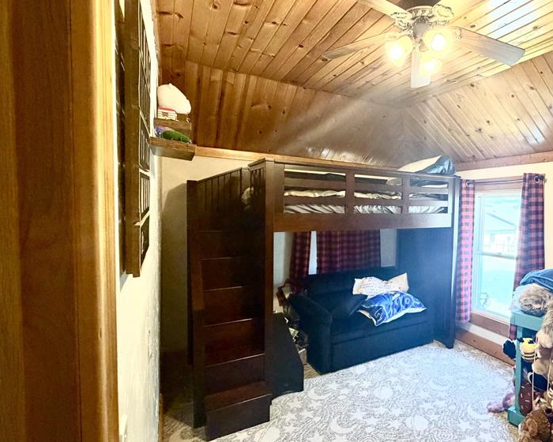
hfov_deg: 76.3
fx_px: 327
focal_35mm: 20
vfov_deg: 68.1
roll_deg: -0.3
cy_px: 224
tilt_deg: -3.7
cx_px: 393
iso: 500
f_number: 2.2
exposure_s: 1/60
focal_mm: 2.22
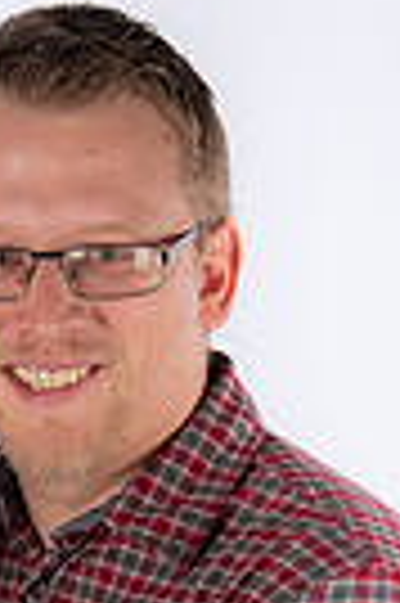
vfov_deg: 10.3
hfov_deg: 7.0
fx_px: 3258
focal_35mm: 195
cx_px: -34
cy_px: 868
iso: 100
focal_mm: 58
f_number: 5.6
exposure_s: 1/200
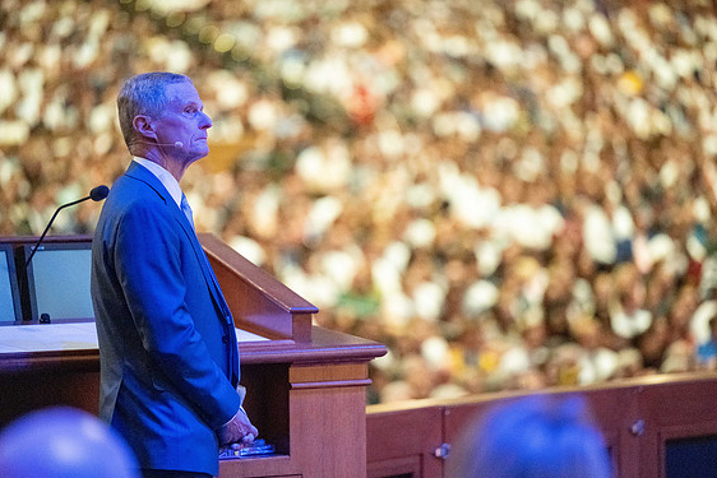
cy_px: 243
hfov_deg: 10.8
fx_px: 3805
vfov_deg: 7.2
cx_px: 357
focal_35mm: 191
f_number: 2.8
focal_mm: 185
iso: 12800
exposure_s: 1/125
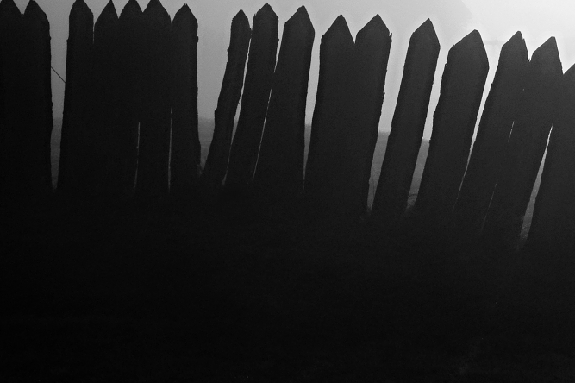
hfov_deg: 18.9
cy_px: 64
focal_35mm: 108
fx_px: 1724
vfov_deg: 12.6
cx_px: 400
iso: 400
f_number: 16
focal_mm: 40
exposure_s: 1/400
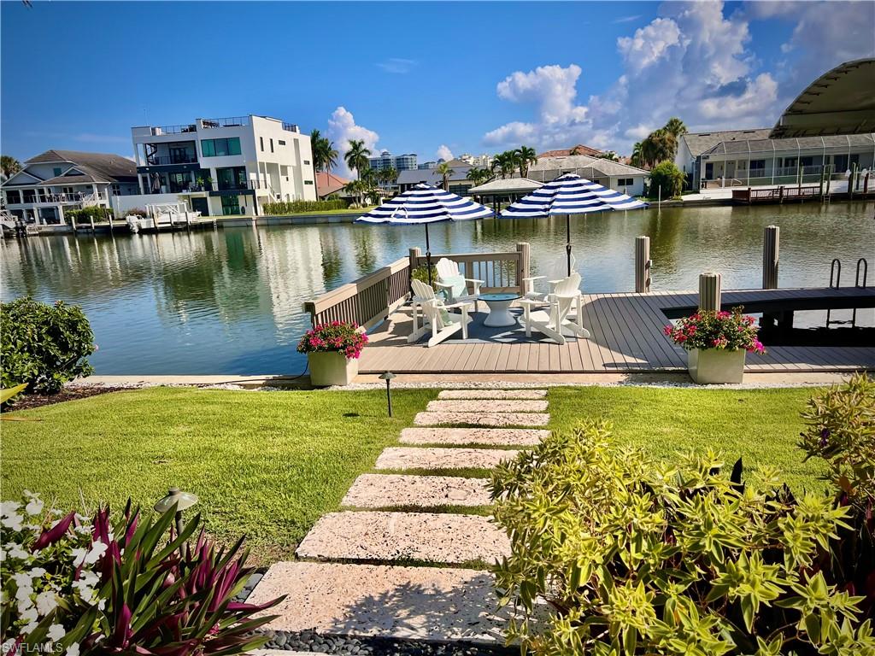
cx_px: 438
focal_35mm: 26
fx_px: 657
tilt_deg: -13.0
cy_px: 328
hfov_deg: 67.3
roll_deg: +3.0
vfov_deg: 53.1
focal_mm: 5.7
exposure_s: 1/6211
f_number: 1.5
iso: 50
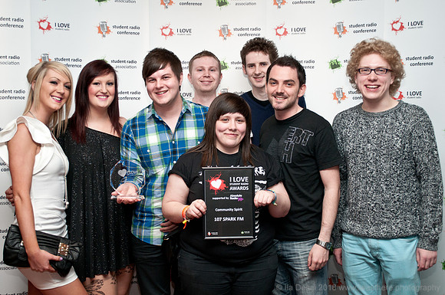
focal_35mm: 52
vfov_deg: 25.7
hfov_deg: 37.9
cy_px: 148
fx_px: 648
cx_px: 222
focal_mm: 35
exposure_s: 1/125
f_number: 5
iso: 800
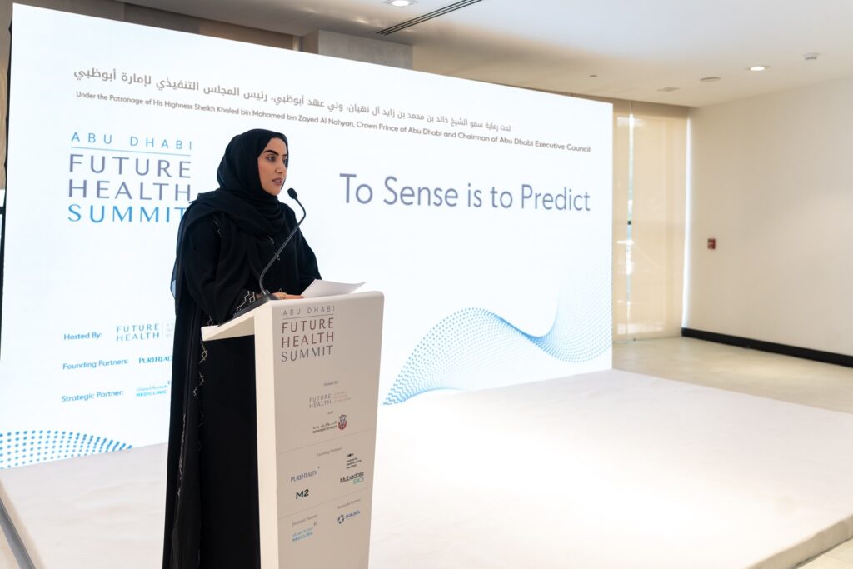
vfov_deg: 45.0
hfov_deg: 63.7
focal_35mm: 29
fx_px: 687
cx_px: 426
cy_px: 284
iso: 2000
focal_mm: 29
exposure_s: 1/160
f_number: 4
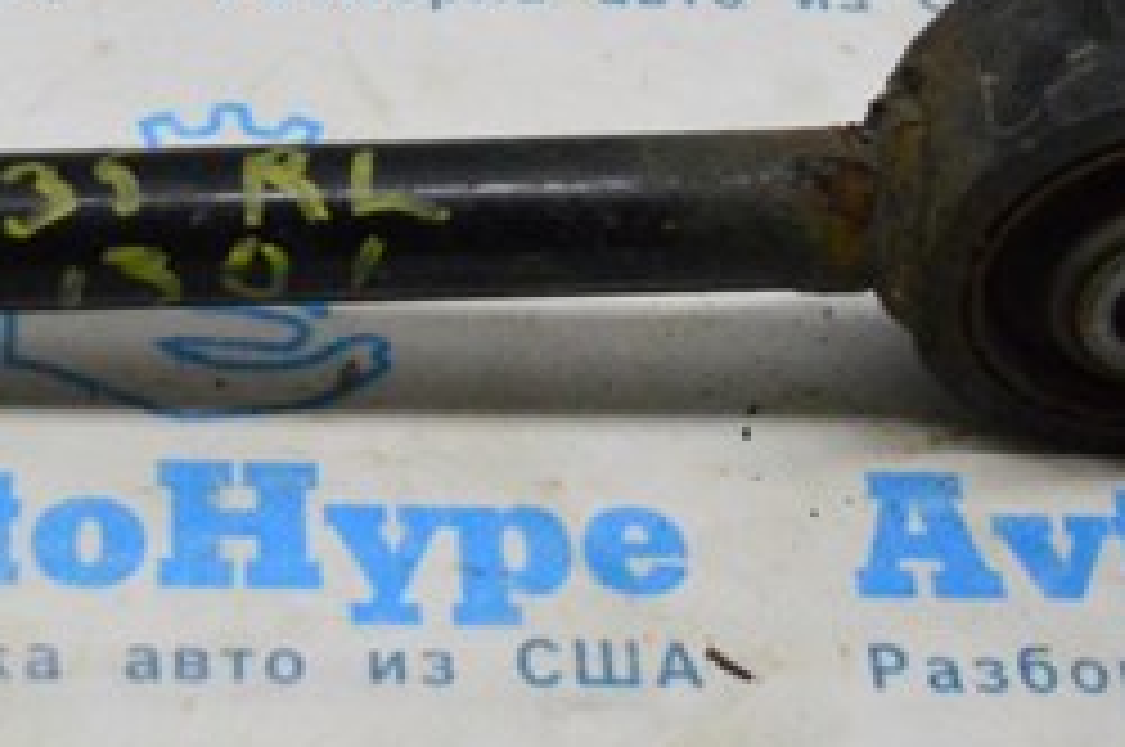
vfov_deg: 11.8
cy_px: 70
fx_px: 3589
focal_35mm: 115
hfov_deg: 17.6
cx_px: 180
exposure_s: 1/1000
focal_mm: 30
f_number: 4.2
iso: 6400
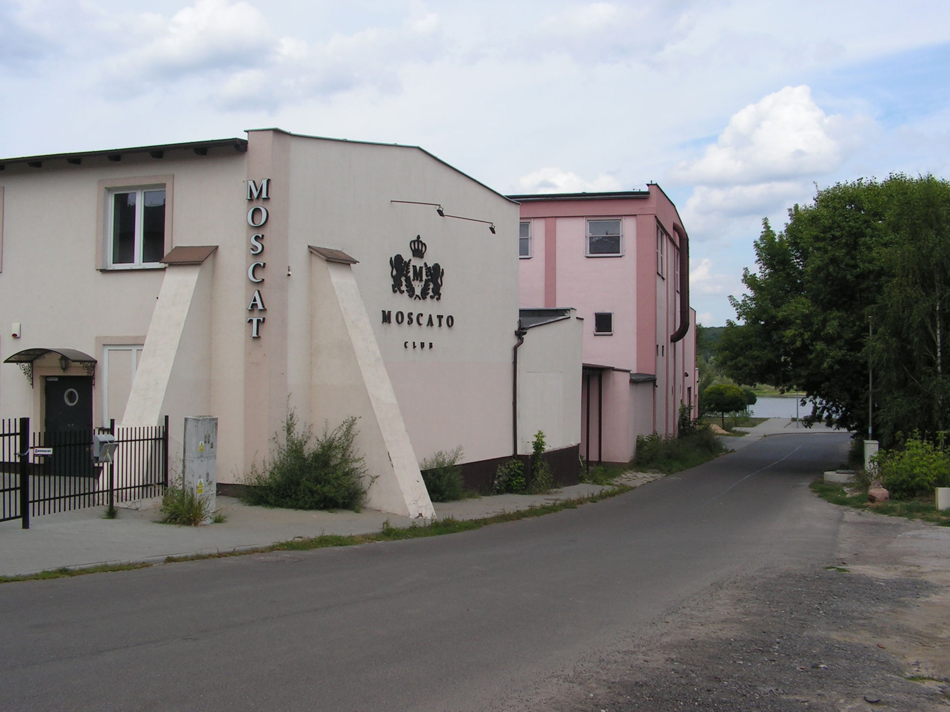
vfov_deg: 39.7
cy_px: 356
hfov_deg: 51.4
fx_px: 988
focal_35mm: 36
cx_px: 475
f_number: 8
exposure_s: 1/200
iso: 64
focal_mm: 6
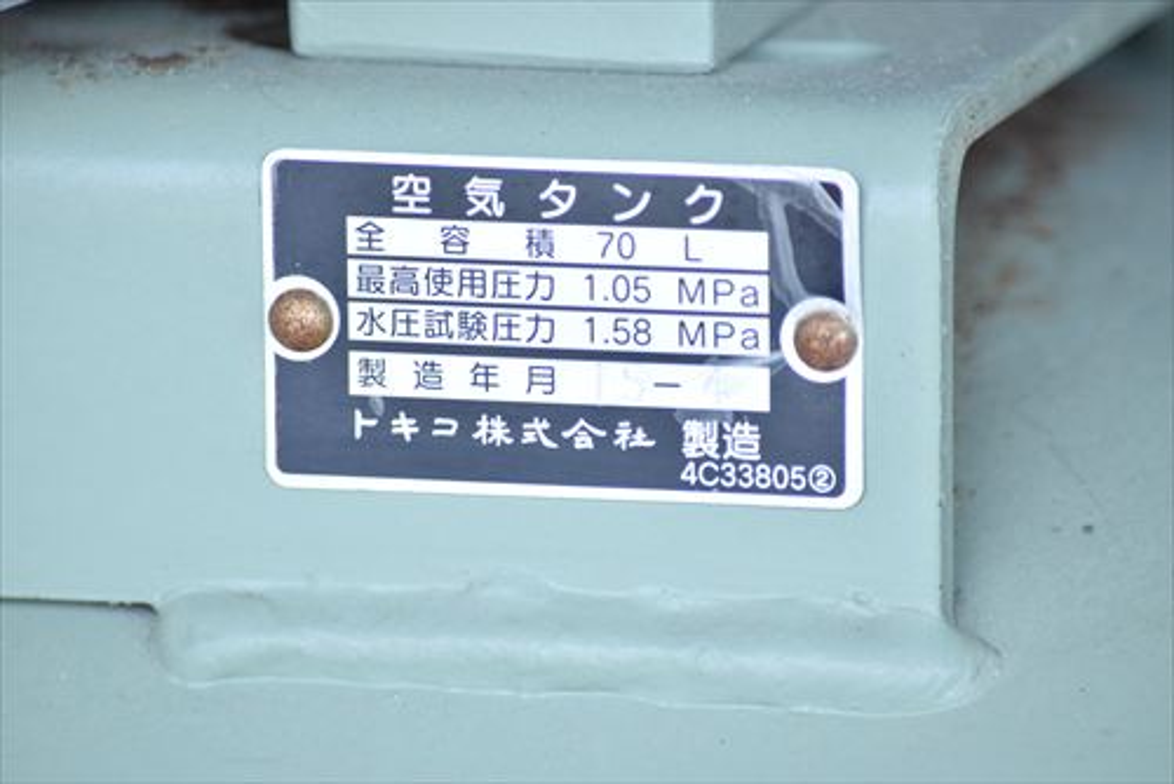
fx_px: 14683
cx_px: 587
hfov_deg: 4.6
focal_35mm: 450
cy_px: 392
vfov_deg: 3.1
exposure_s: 1/320
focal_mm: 300
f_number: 6.3
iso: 1250
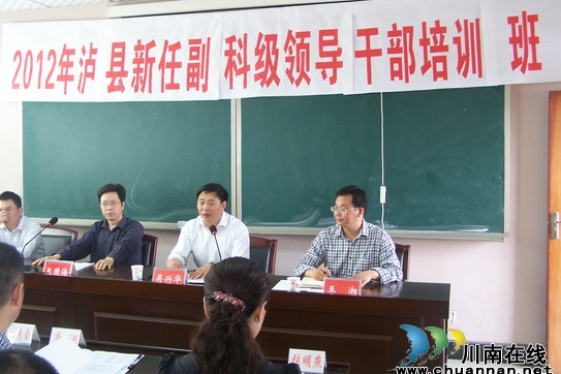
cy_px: 169
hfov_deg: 48.5
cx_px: 279
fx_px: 623
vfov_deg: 33.4
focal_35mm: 40
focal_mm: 6.3
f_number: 2.8
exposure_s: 1/15
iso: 140
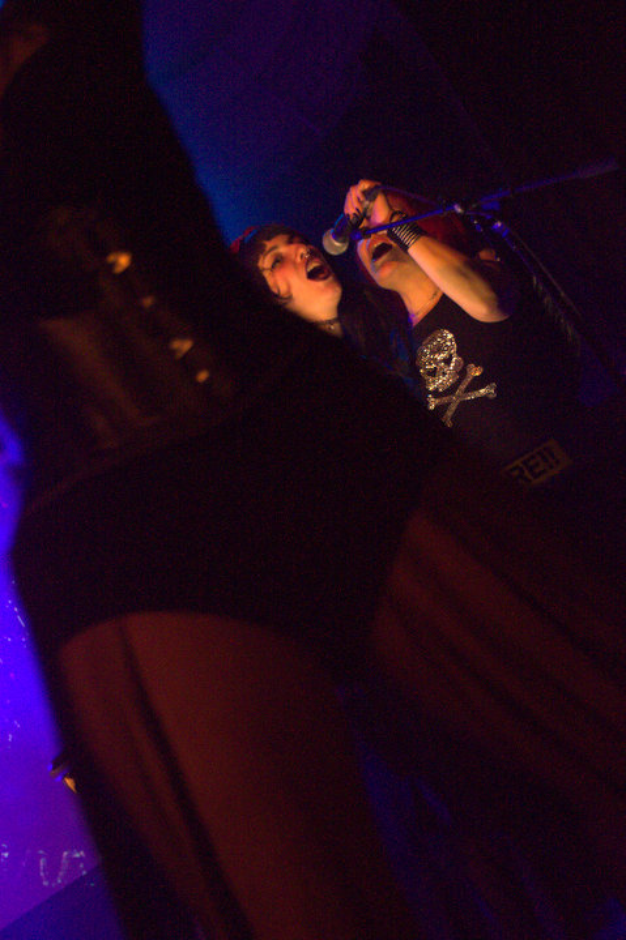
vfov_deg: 45.0
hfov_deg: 30.8
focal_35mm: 44
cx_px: 313
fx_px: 1136
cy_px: 470
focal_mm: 29
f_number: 2.8
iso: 800
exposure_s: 1/50
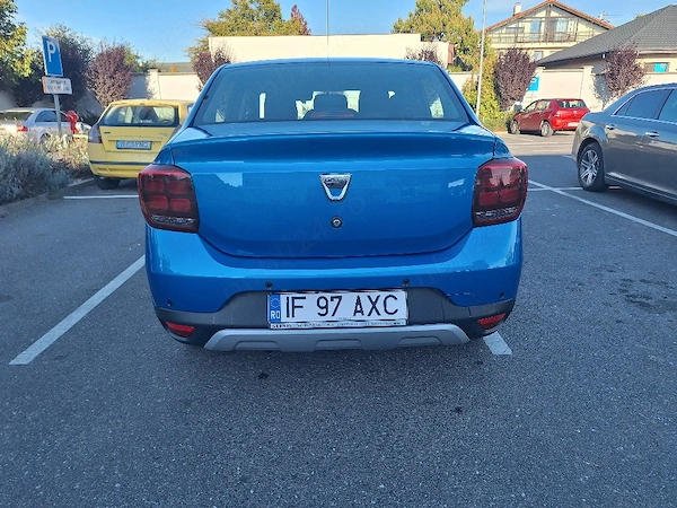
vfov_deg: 58.9
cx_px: 338
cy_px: 254
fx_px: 450
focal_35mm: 23
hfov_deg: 73.9
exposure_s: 1/556
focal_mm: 5.54
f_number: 1.8
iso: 40
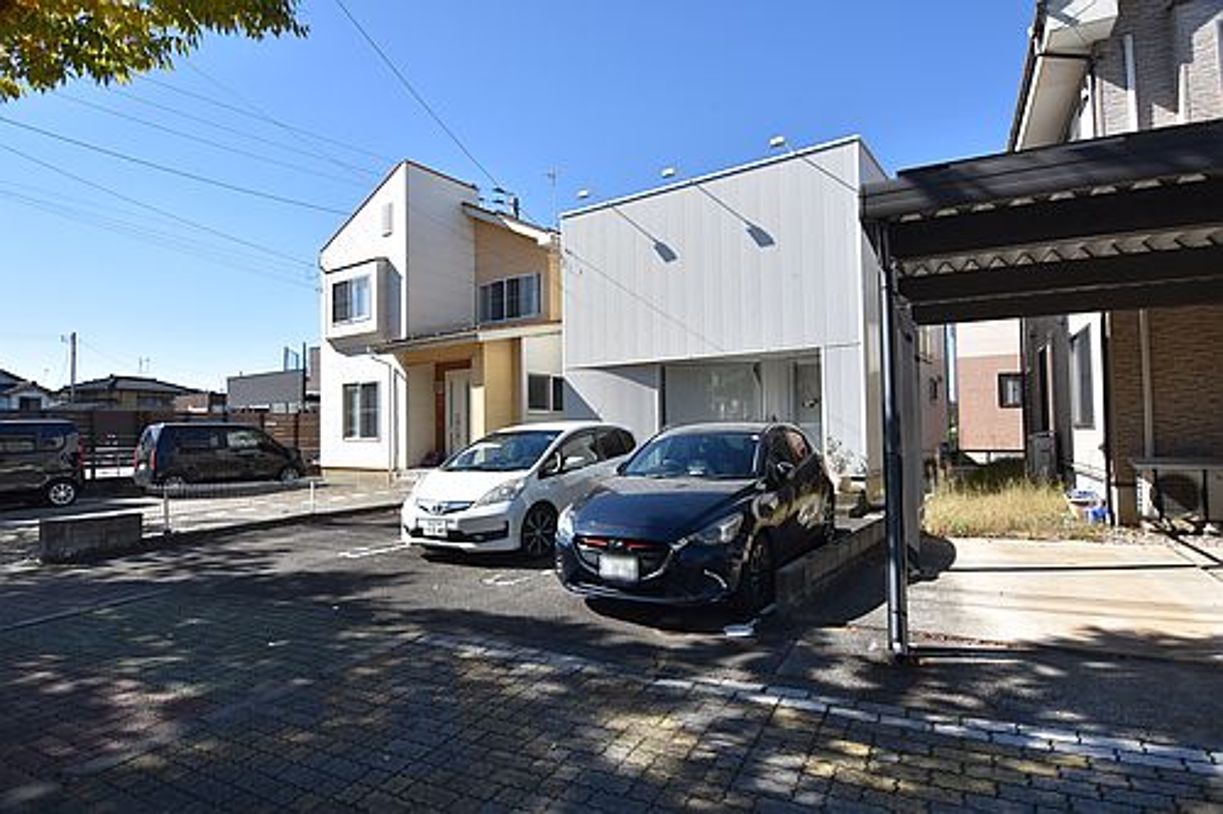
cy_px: 407
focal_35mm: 18
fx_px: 611
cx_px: 612
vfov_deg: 67.3
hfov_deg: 90.0
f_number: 9
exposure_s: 1/320
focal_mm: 12
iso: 200
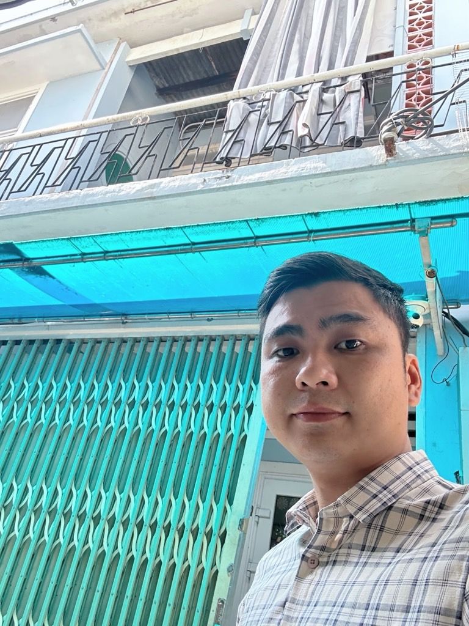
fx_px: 542
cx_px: 234
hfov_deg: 46.8
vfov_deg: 60.0
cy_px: 313
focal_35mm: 30
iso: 64
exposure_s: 1/121
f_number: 1.9
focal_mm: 2.69
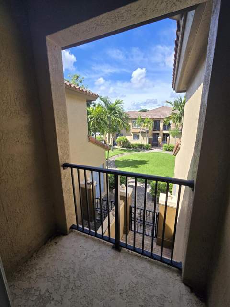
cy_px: 154
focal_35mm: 13
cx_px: 115
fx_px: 115
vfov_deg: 106.2
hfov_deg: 89.9
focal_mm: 2.2
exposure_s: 1/1192
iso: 50
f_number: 2.2
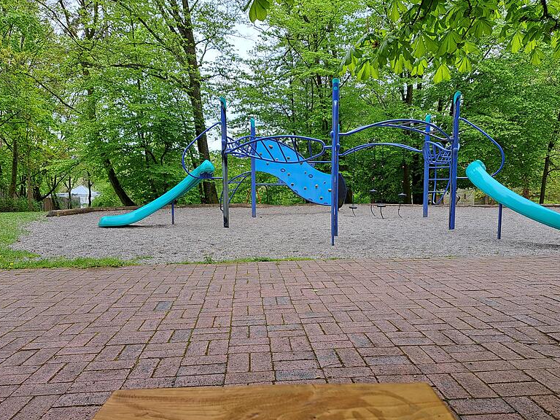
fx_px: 404
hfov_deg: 69.4
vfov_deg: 54.9
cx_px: 281
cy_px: 212
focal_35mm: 25
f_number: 1.8
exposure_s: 1/161
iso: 50
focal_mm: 5.23
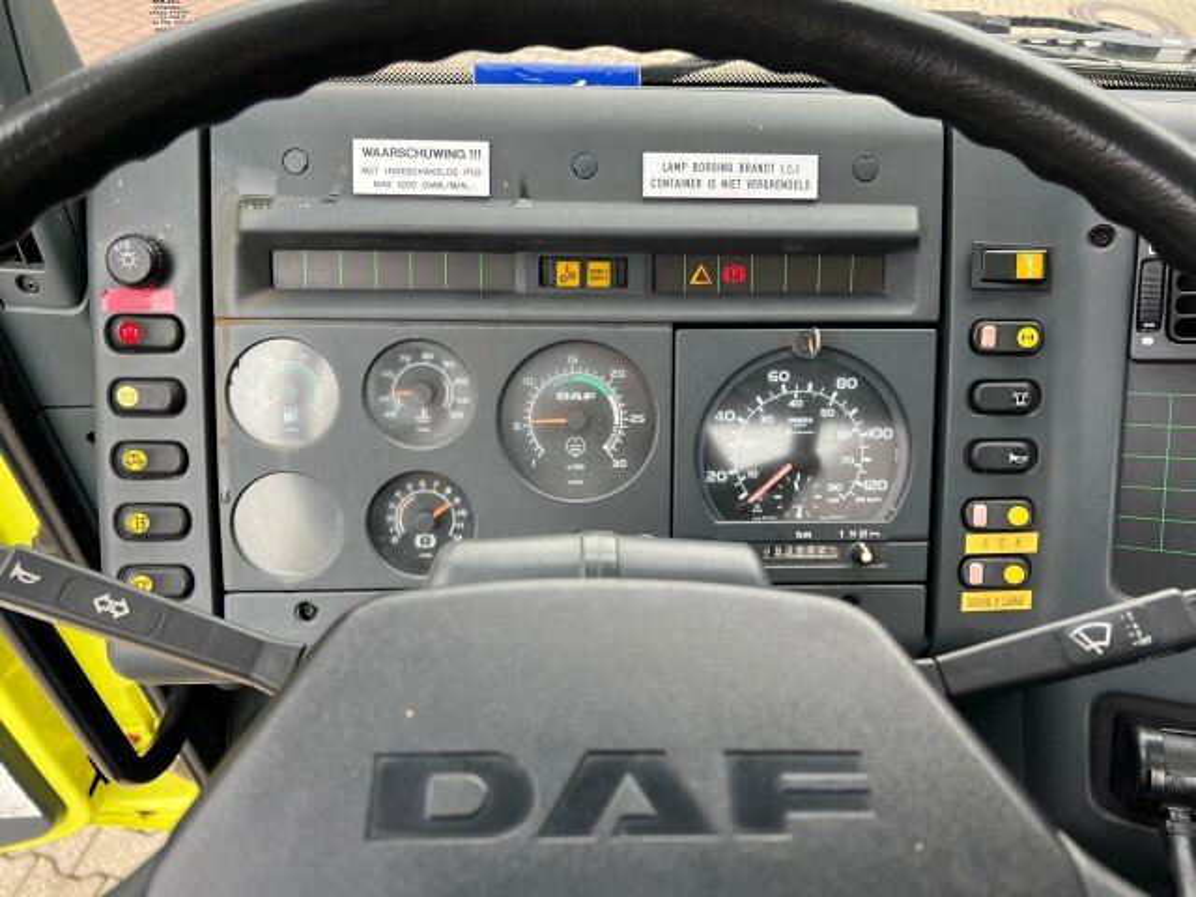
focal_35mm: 26
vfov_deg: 53.1
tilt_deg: -47.7
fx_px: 898
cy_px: 448
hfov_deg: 67.3
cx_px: 598
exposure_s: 1/108
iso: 125
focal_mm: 5.7
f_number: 1.5
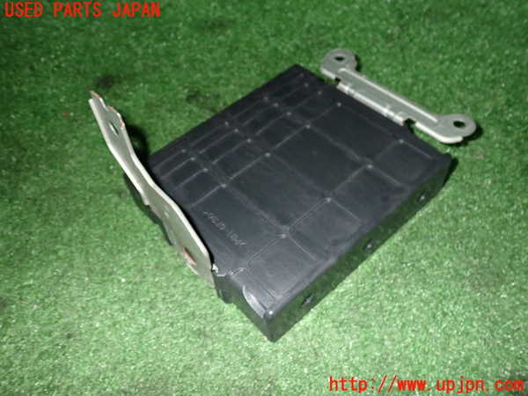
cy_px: 198
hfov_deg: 60.0
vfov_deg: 46.8
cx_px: 264
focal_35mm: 30
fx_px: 458
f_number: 6.3
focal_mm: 5.4
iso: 800
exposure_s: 1/30
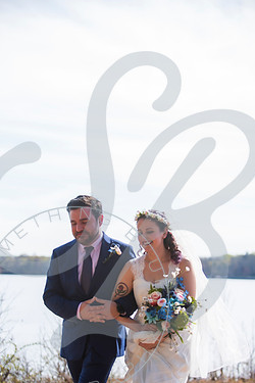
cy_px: 224
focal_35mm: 84
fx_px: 892
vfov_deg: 24.2
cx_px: 120
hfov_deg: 16.3
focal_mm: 70
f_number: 2.8
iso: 100
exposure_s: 1/800
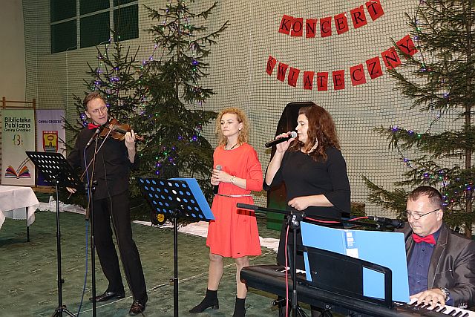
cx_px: 238
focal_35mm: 38
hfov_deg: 50.7
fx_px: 501
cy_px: 158
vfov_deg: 35.1
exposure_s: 1/40
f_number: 2.8
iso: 800
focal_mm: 13.94
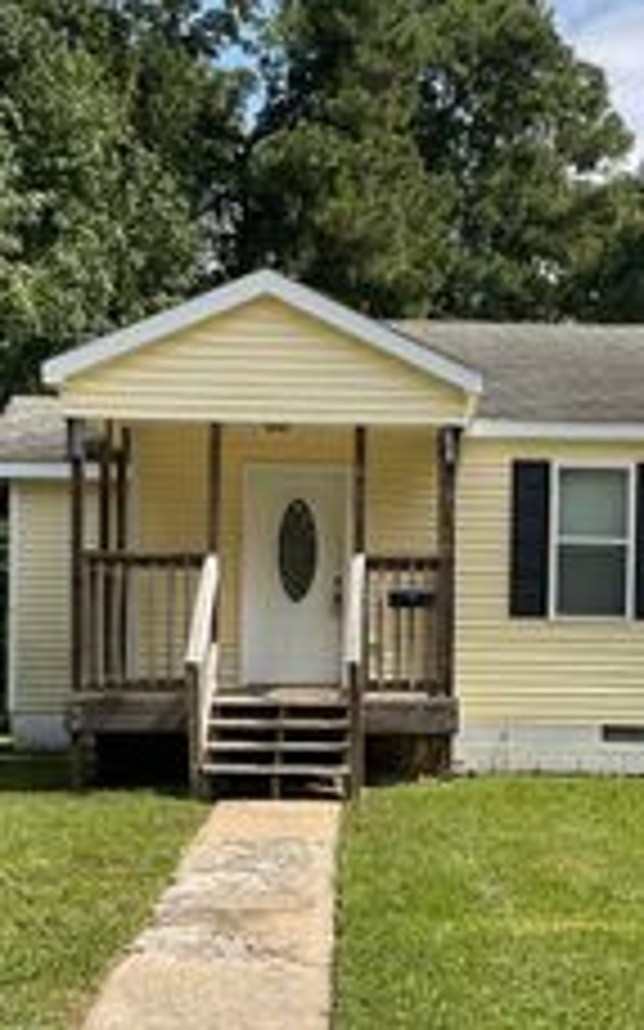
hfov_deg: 19.3
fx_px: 1883
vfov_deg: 30.4
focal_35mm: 67
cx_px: 473
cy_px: 695
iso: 16
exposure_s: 1/1730
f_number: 1.8
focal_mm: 3
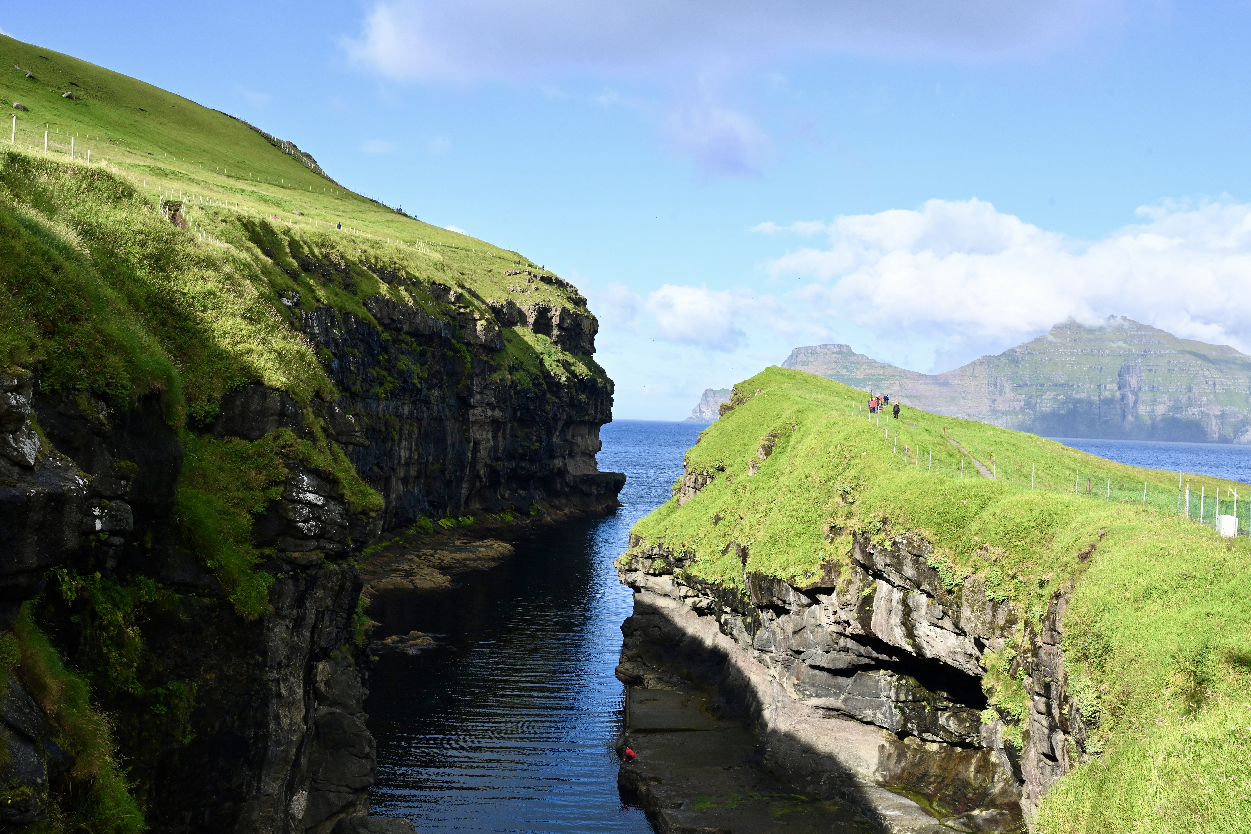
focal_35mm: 34
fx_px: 1199
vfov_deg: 38.4
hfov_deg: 55.1
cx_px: 626
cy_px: 417
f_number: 11
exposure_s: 1/500
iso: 800
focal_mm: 34.5
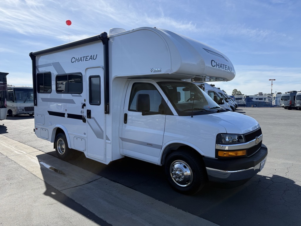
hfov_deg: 71.6
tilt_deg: -3.2
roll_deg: +0.5
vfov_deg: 56.8
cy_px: 113
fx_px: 209
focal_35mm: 24
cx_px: 150
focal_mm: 6.76
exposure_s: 1/4673
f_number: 1.78
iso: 100
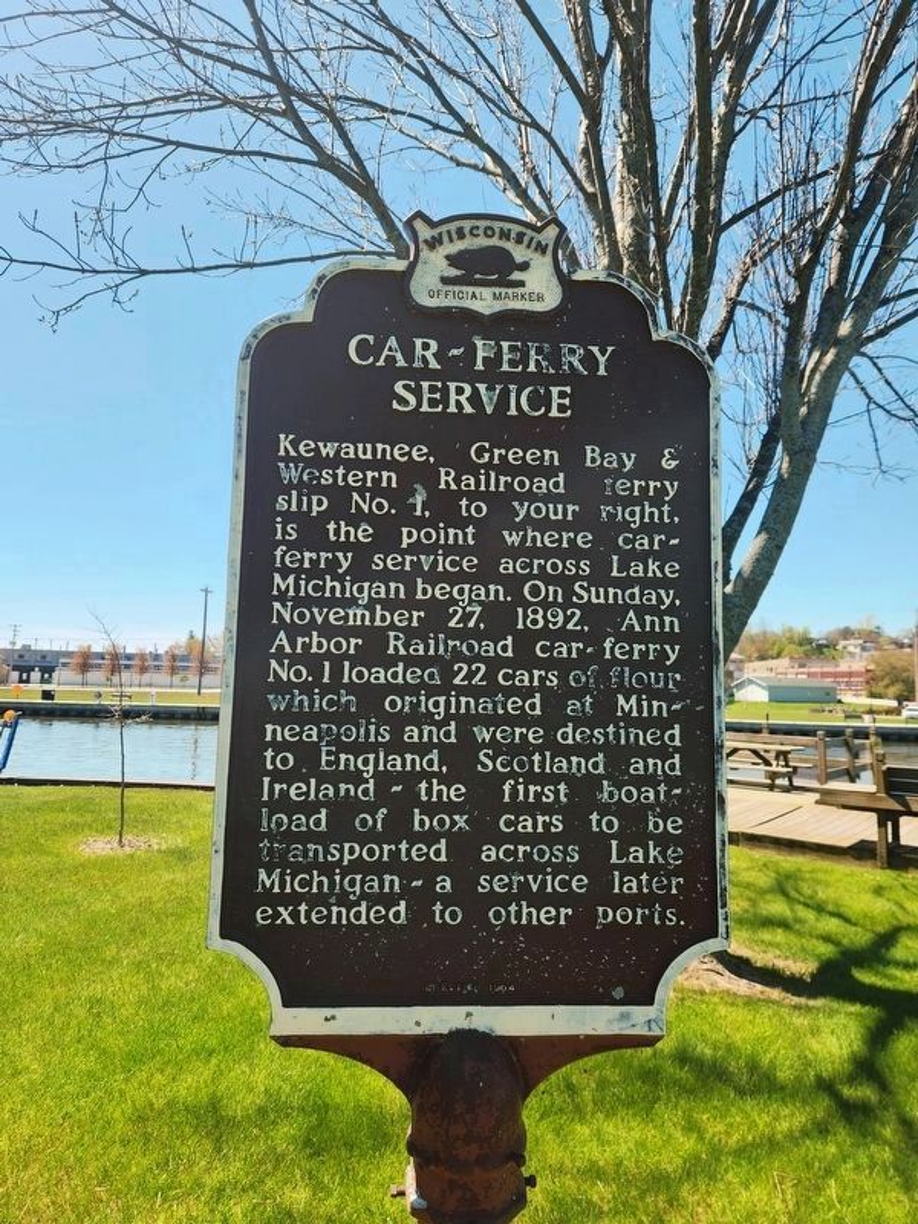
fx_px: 813
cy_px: 612
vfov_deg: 73.9
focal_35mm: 23
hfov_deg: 58.9
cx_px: 459
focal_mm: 5.4
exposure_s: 1/832
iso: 20
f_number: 1.8
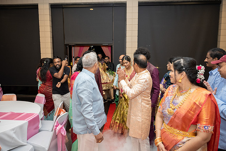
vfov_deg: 52.2
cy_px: 76
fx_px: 154
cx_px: 113
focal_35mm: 25
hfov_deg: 72.6
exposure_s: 1/160
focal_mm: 24
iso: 1250
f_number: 3.2
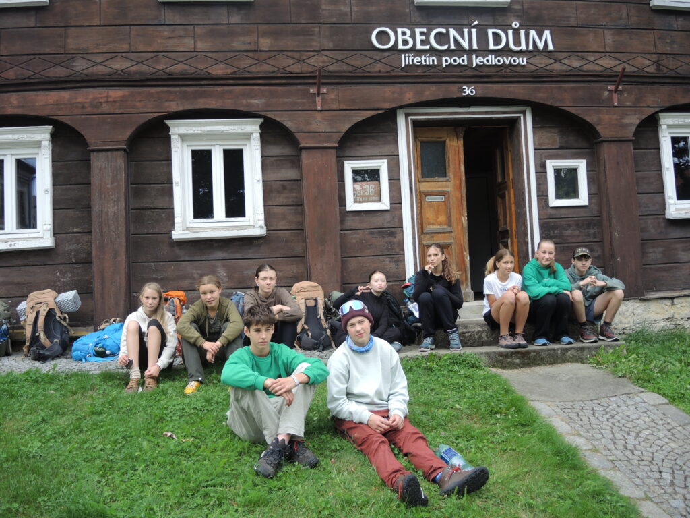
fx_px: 558
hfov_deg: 63.4
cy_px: 259
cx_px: 345
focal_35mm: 28
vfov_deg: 49.7
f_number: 2
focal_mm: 6
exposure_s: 1/400
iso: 80
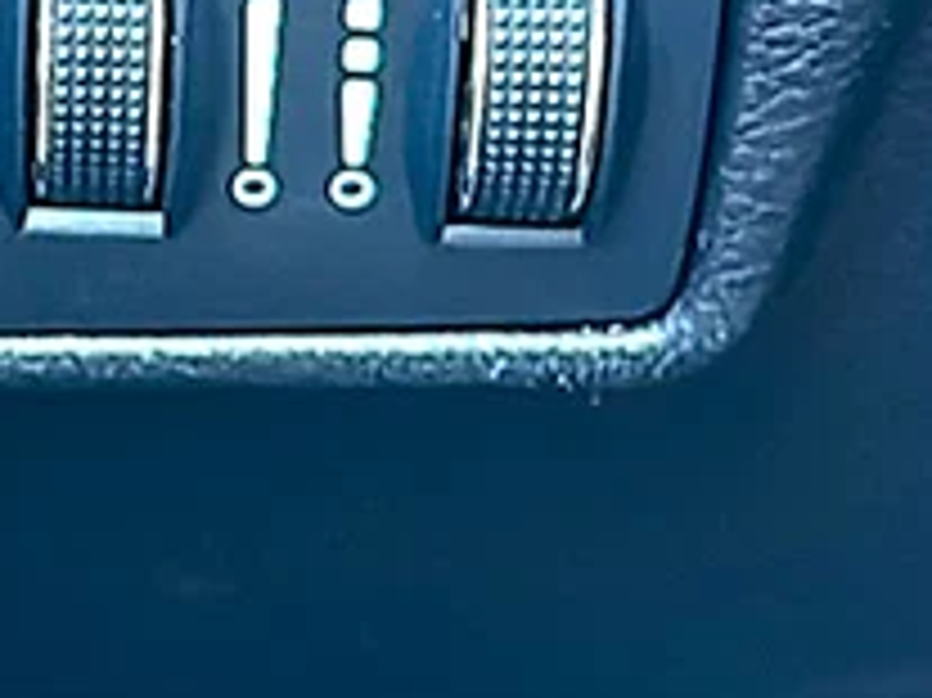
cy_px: -16
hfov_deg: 15.2
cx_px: -207
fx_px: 3364
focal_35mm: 125
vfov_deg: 11.7
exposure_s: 1/40
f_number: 1.78
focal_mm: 6.86
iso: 400
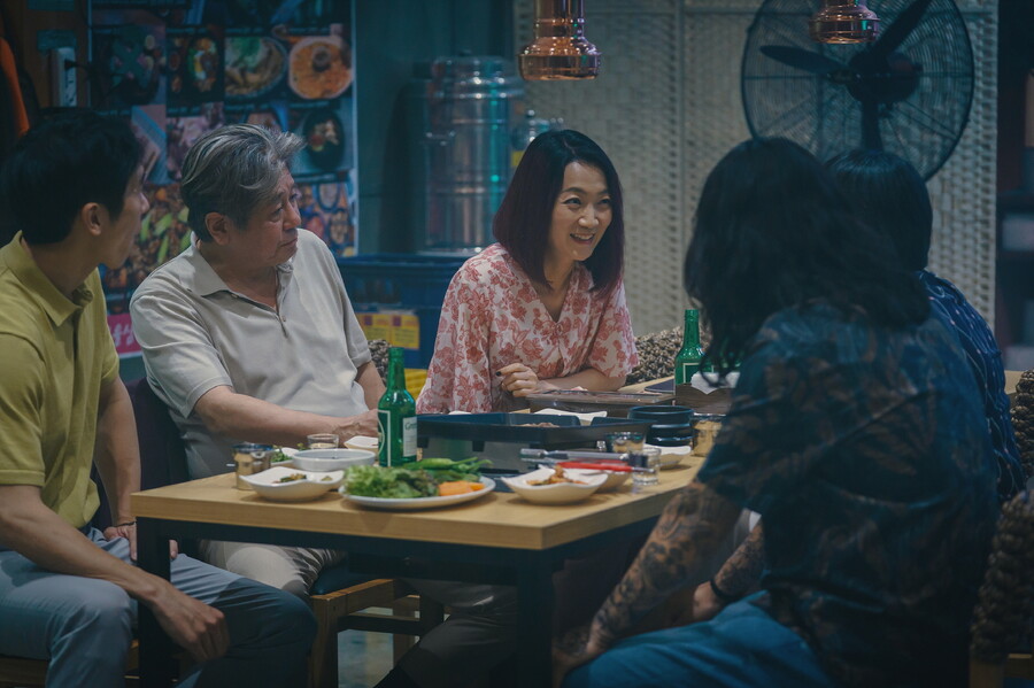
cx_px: 517
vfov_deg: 13.0
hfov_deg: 19.5
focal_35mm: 105
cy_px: 344
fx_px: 3014
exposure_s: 1/160
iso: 3200
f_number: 3.2
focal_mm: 105
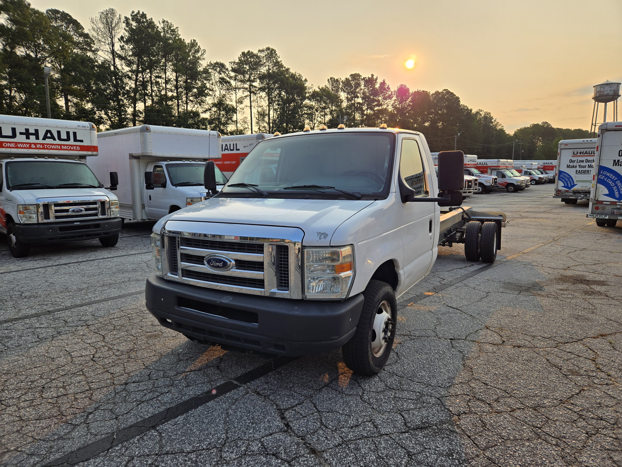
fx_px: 413
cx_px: 311
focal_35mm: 23
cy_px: 234
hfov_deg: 73.9
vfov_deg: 58.9
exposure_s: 1/1804
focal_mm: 5.4
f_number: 1.8
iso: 25
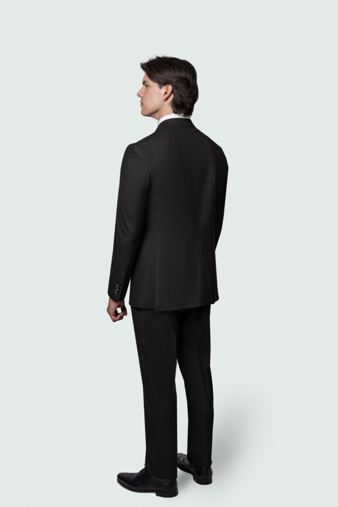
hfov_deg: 25.1
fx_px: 760
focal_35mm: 54
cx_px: 169
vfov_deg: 36.9
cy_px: 254
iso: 125
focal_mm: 36
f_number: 4.5
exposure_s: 1/100
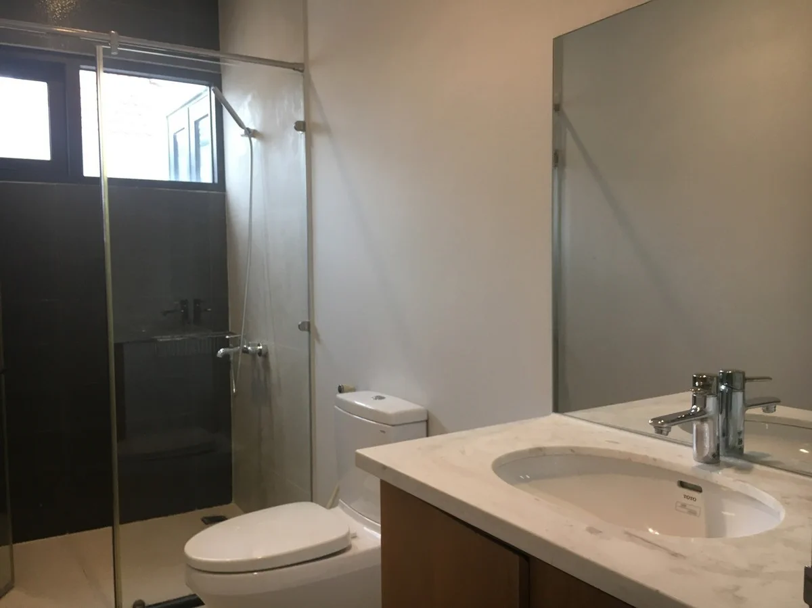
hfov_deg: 61.7
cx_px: 406
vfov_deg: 48.2
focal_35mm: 29
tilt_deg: -3.1
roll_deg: +0.2
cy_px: 304
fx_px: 680
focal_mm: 4.15
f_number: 2.2
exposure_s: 1/33
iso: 50
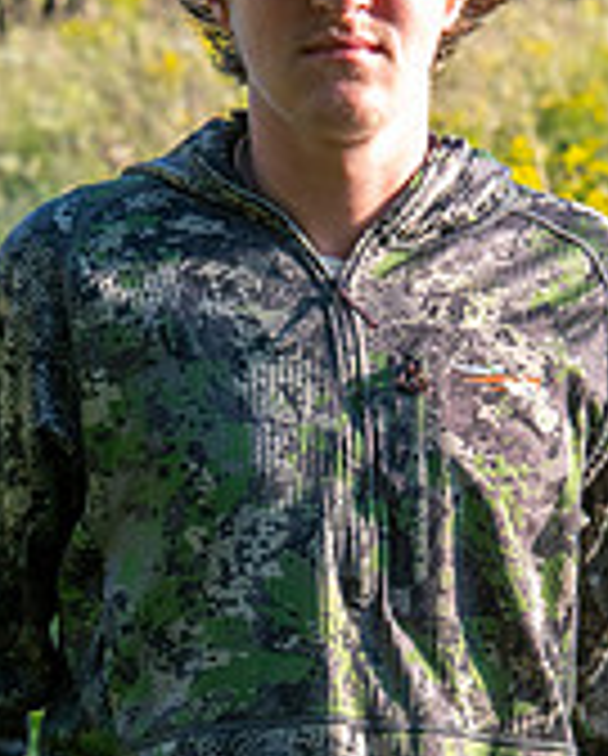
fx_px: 8165
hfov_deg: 4.3
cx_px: 297
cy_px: 688
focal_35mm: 364
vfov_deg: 5.3
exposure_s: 1/160
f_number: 11
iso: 500
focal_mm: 145
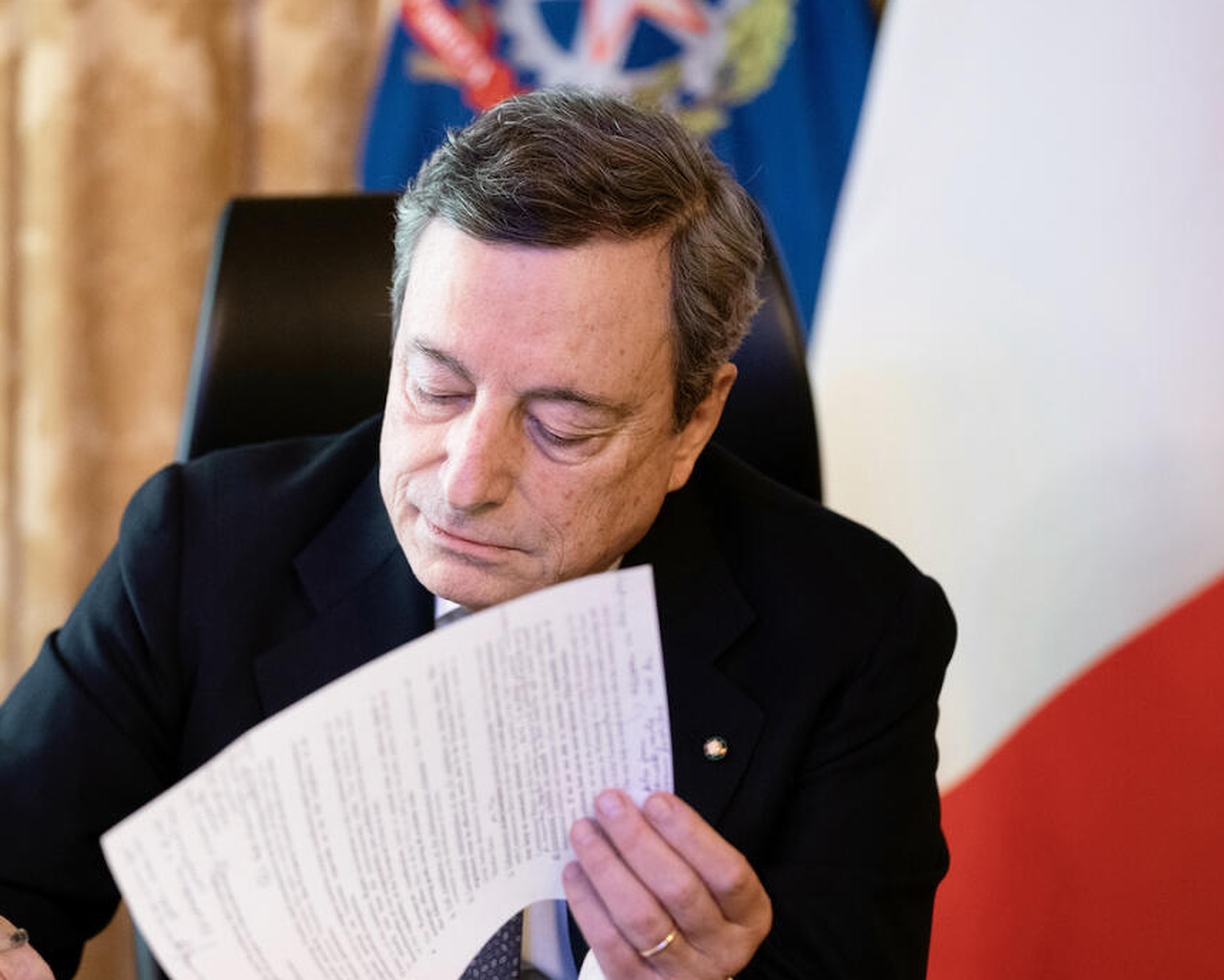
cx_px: 429
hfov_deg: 12.7
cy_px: 561
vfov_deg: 10.2
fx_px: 5509
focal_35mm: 152
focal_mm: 116
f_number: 2.8
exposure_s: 1/160
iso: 3200
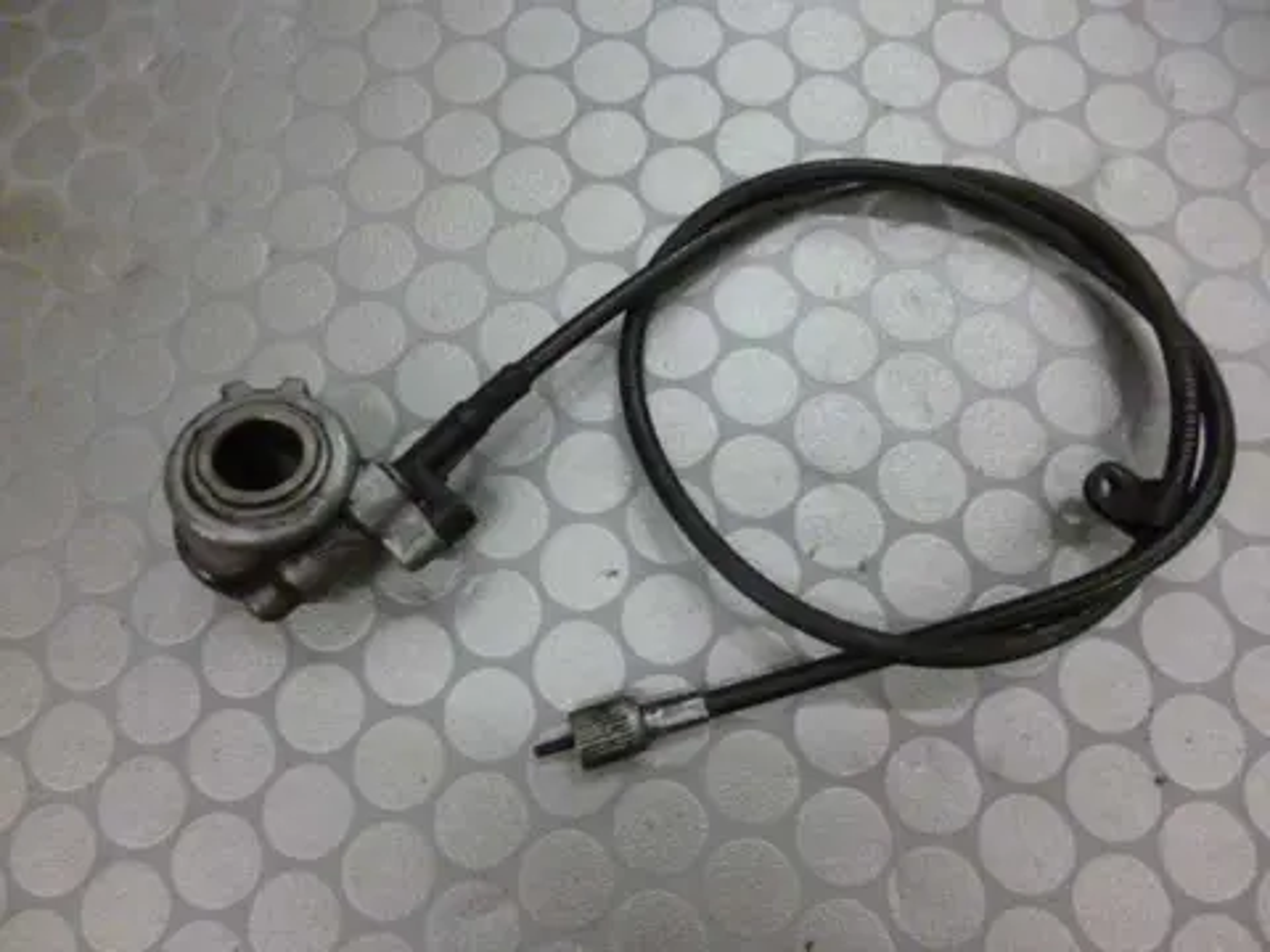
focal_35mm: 24
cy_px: 476
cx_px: 635
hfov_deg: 71.6
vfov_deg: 56.8
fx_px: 881
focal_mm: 4.3
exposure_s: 1/80
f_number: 2.5
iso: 800
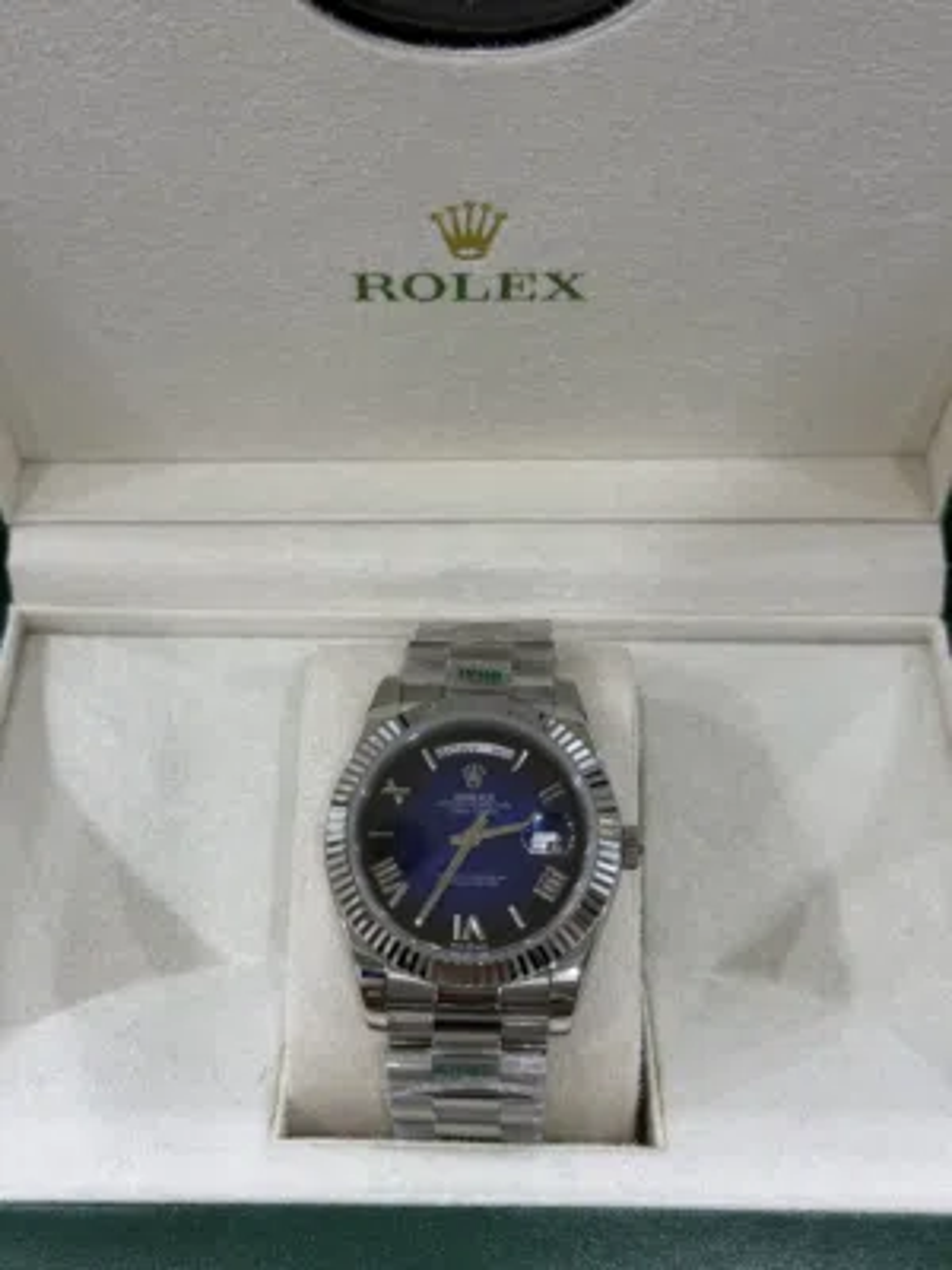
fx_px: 1760
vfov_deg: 39.7
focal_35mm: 48
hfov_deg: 30.3
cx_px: 476
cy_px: 635
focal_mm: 6.76
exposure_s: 1/51
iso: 100
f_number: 1.78
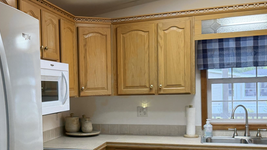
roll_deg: +1.7
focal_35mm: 49
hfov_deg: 40.8
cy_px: 102
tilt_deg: -2.2
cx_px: 64
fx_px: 347
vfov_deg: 24.3
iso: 320
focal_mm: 6.76
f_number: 1.78
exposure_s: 1/120
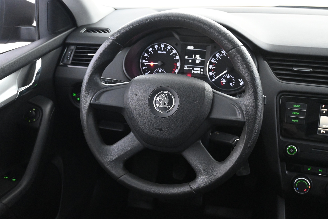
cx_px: 164
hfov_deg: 49.6
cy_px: 110
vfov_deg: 34.2
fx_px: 355
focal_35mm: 39
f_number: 4.5
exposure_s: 1/40
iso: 5600
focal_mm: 26
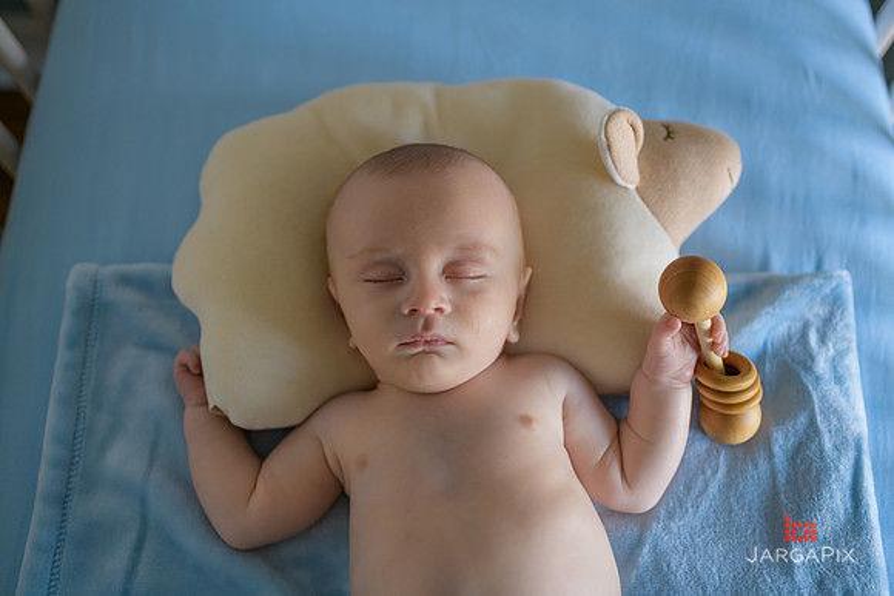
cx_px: 447
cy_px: 298
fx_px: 869
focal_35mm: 35
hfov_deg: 54.4
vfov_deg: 37.9
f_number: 2
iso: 400
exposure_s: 1/250
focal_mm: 35
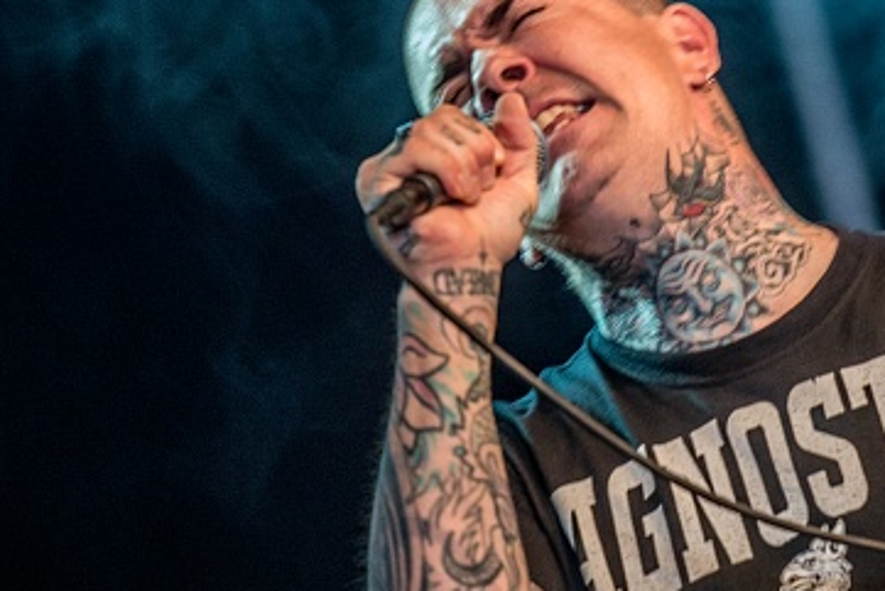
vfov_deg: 3.8
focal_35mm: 359
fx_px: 8828
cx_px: 699
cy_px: 291
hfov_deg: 5.7
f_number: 2.8
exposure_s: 1/100
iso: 1600
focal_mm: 180
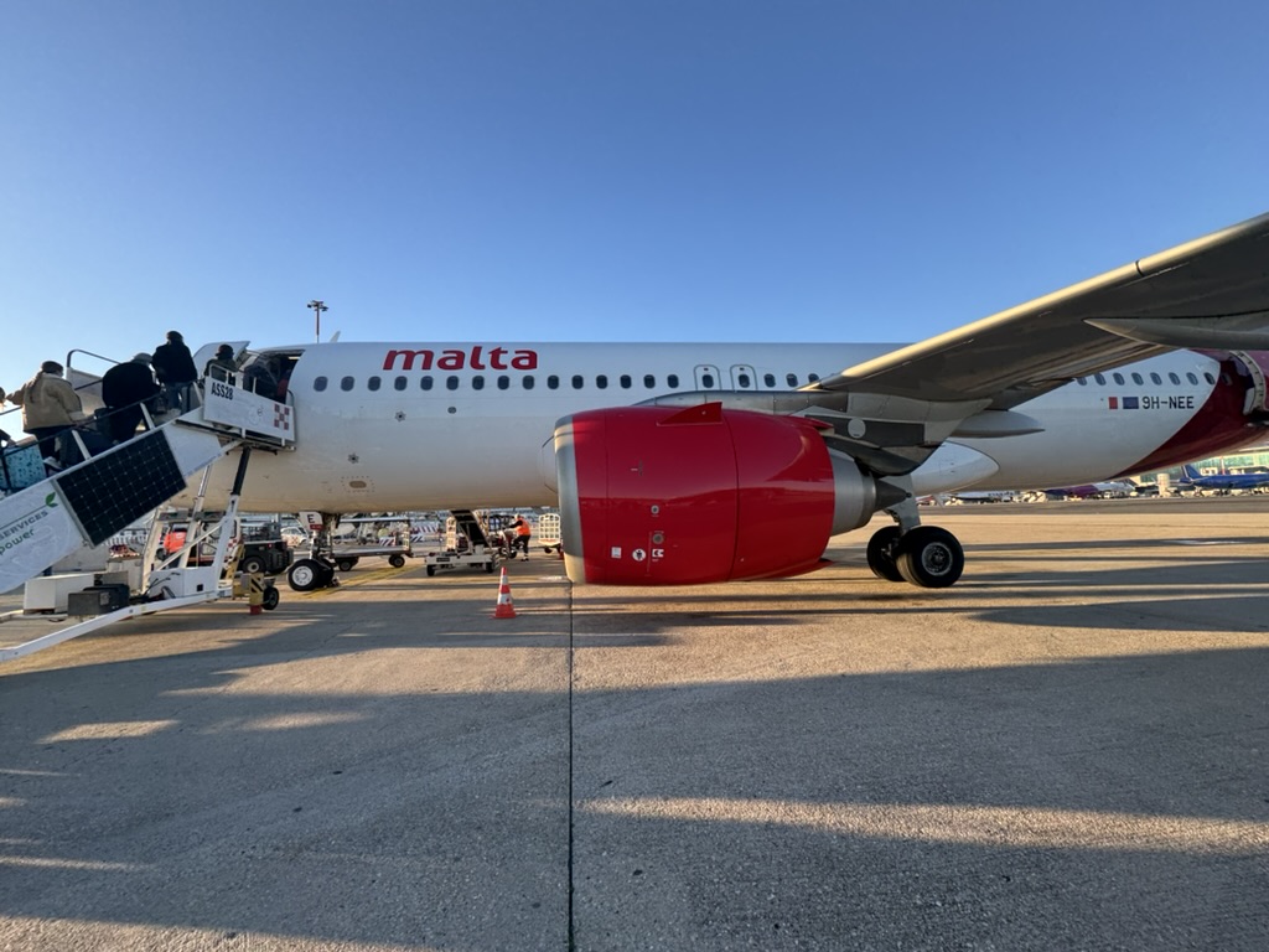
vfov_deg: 85.7
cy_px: 476
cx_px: 634
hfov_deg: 102.1
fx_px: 513
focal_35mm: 14
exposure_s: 1/421
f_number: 2.2
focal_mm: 2.22
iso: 40
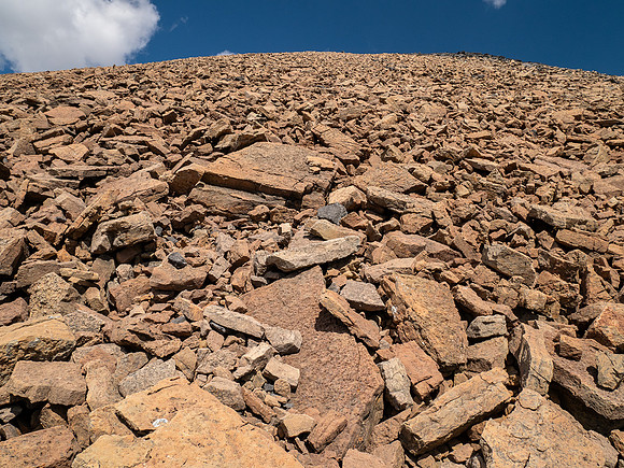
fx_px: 433
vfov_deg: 56.8
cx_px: 312
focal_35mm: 24
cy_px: 234
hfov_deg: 71.6
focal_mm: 12
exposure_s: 1/250
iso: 200
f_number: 9
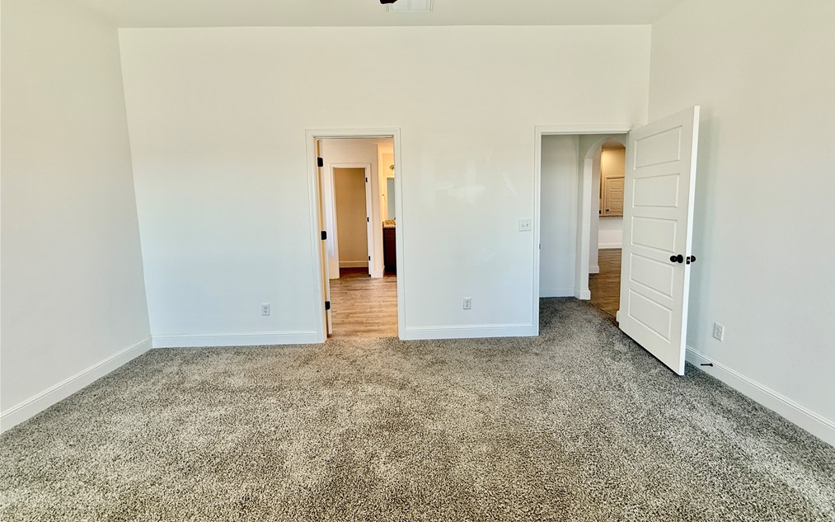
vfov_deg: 74.6
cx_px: 421
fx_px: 341
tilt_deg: -5.7
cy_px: 236
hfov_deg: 101.5
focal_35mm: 15
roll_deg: +0.8
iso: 80
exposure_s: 1/120
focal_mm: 2.22
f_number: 2.2
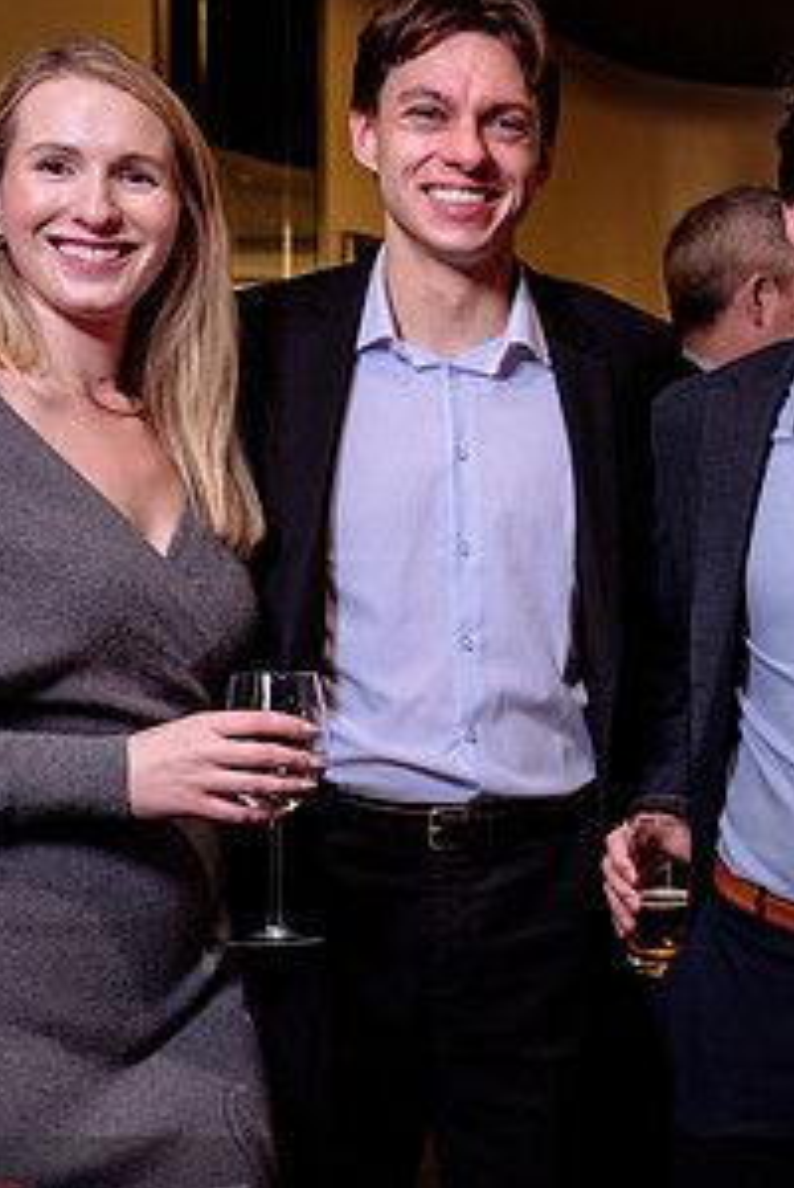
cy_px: 632
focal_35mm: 63
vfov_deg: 31.9
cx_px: 886
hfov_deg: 20.5
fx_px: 2079
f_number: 4
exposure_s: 1/40
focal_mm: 29
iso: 800
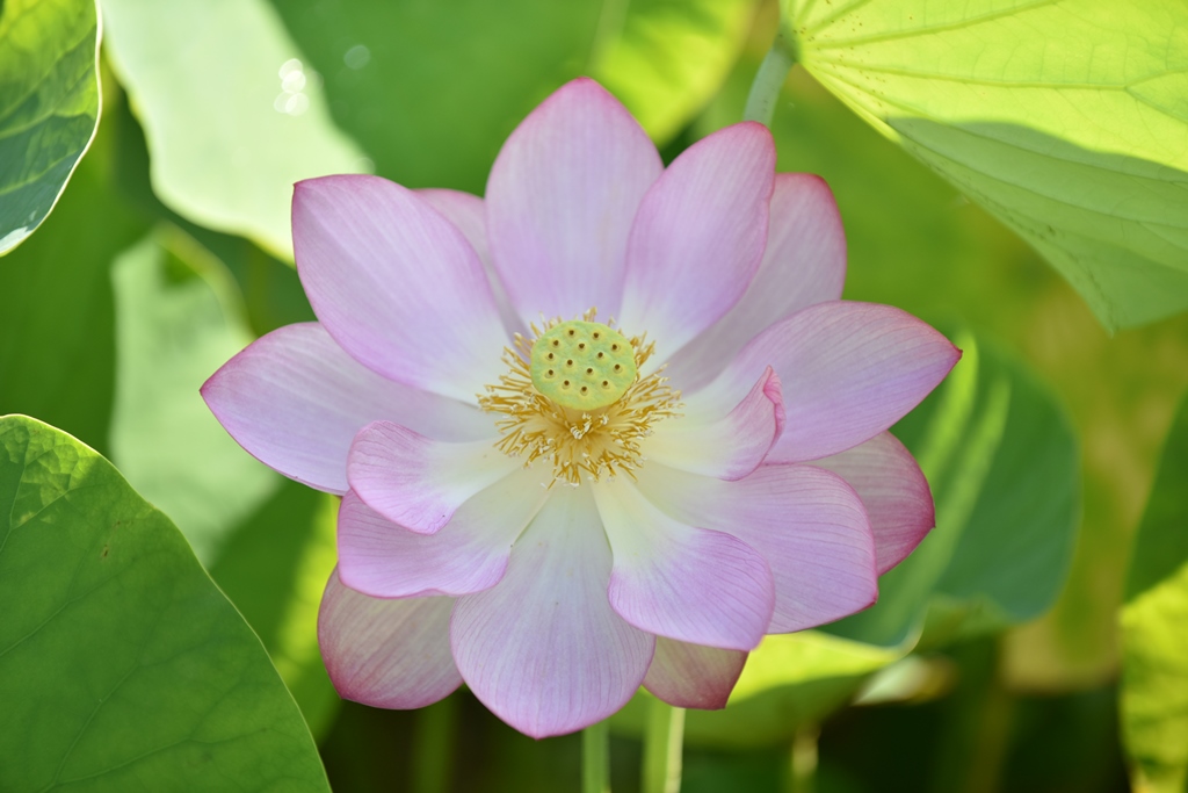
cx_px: 594
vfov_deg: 8.9
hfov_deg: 13.2
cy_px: 396
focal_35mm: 155
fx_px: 5115
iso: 200
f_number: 4
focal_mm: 155
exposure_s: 1/500
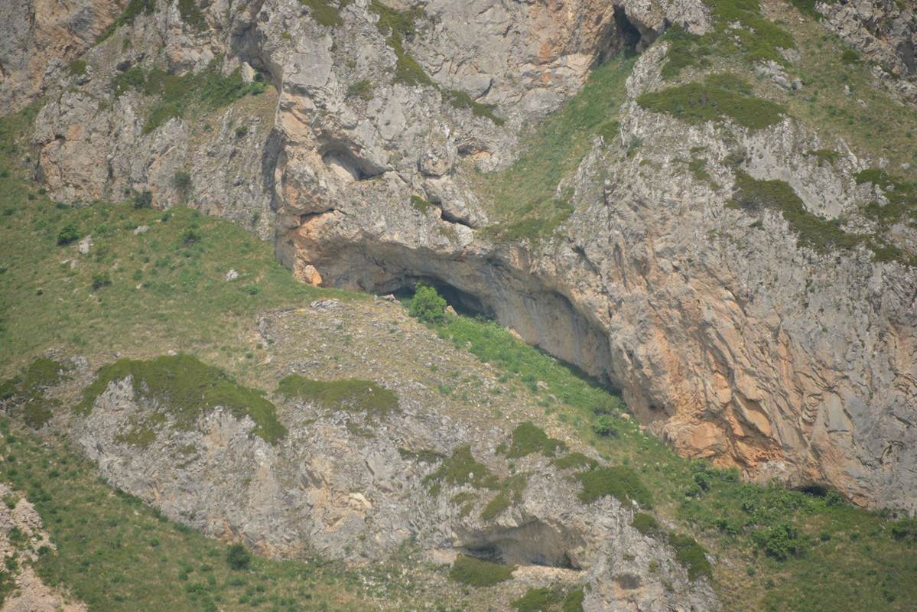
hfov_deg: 6.9
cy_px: 306
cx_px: 458
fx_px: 7643
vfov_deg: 4.6
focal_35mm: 300
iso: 220
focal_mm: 300
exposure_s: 1/320
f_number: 5.6
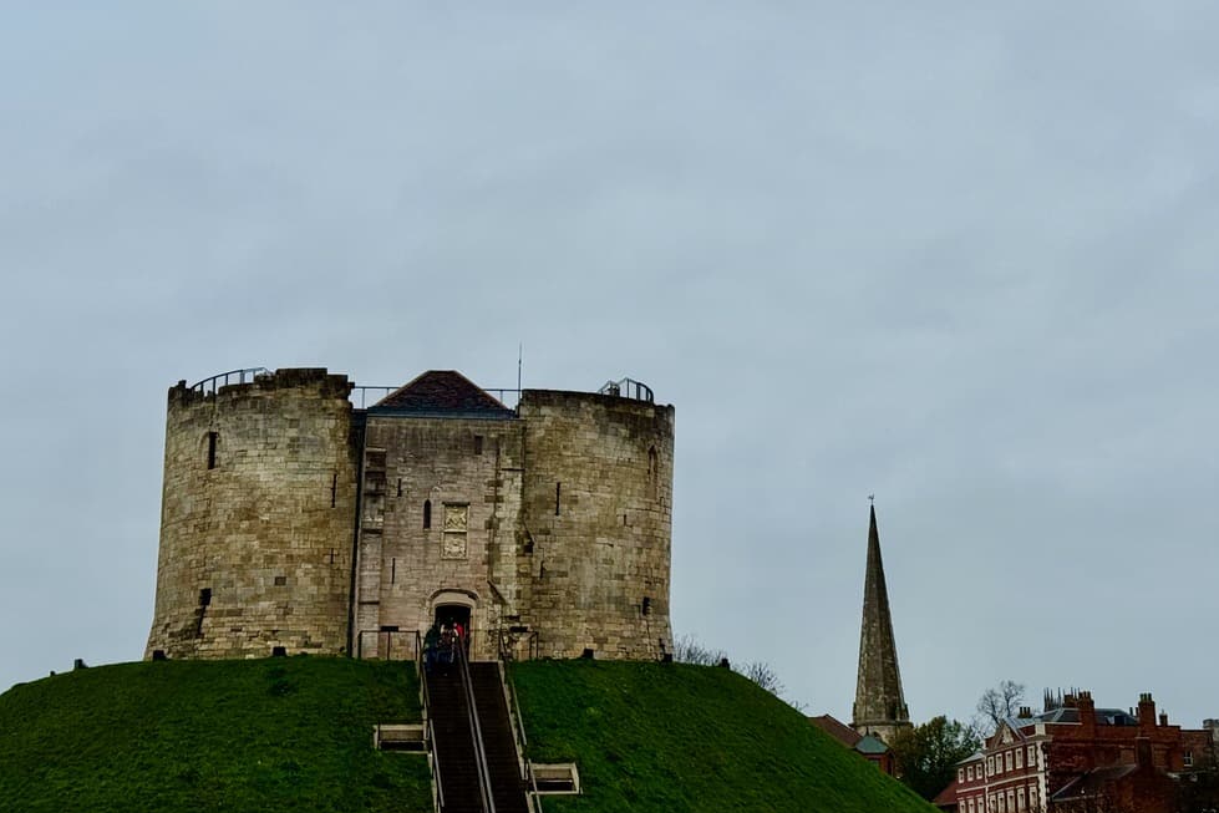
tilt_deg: +15.3
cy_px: 397
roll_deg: -1.2
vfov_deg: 26.5
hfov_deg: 38.9
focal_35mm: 51
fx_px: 1727
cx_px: 601
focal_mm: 6.76
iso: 64
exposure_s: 1/1490
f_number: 1.78
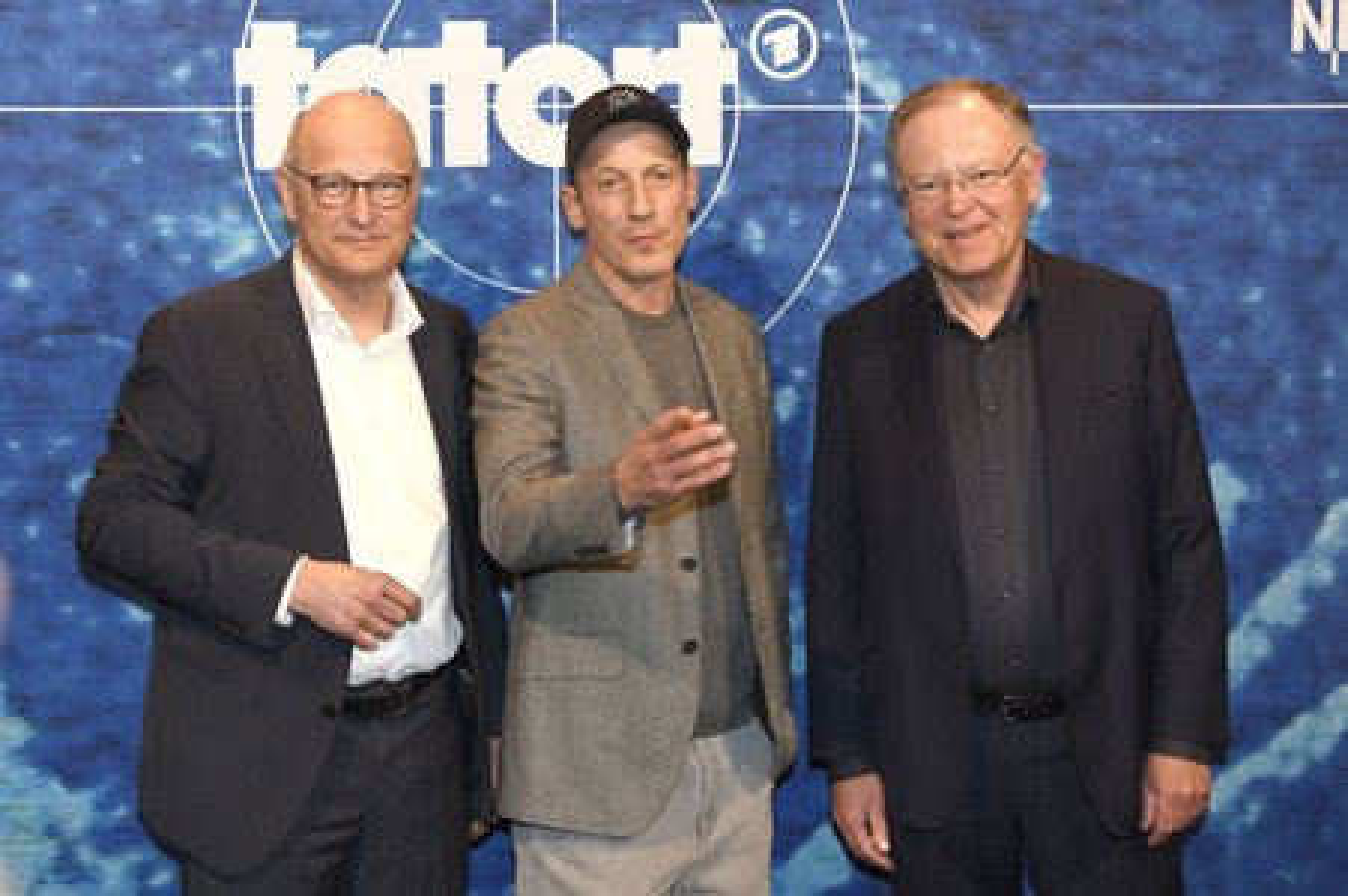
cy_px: 448
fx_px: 1871
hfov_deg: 39.6
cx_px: 674
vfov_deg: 27.0
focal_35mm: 50
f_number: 4
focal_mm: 50
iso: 640
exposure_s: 1/250
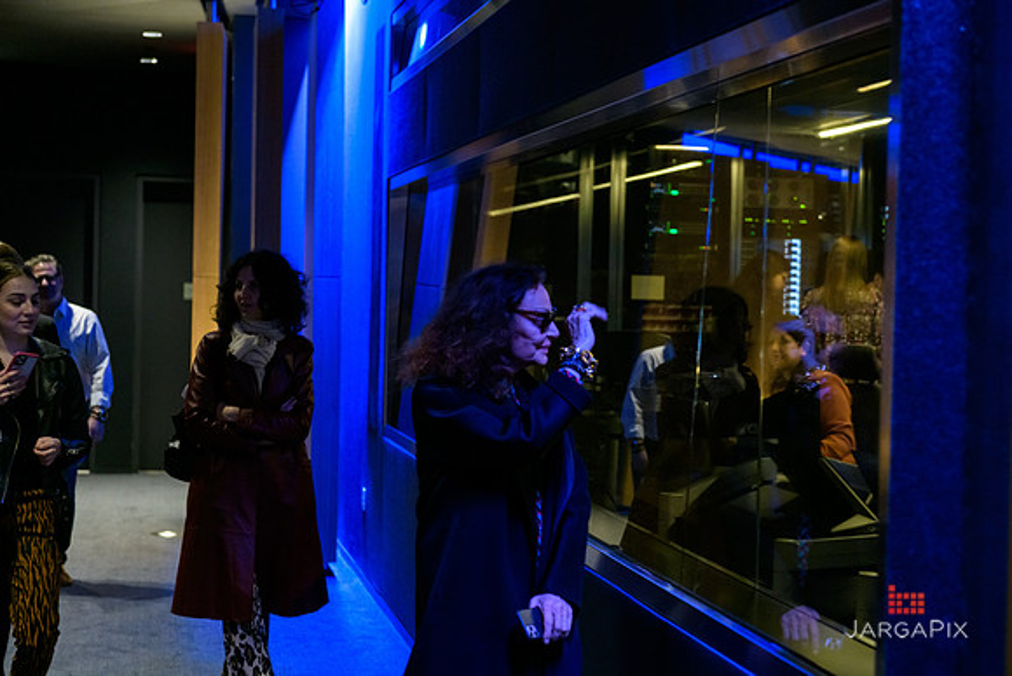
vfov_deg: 21.9
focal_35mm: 62
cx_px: 506
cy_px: 338
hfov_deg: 32.4
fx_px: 1743
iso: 1600
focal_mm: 62
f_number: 3.2
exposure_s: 1/125
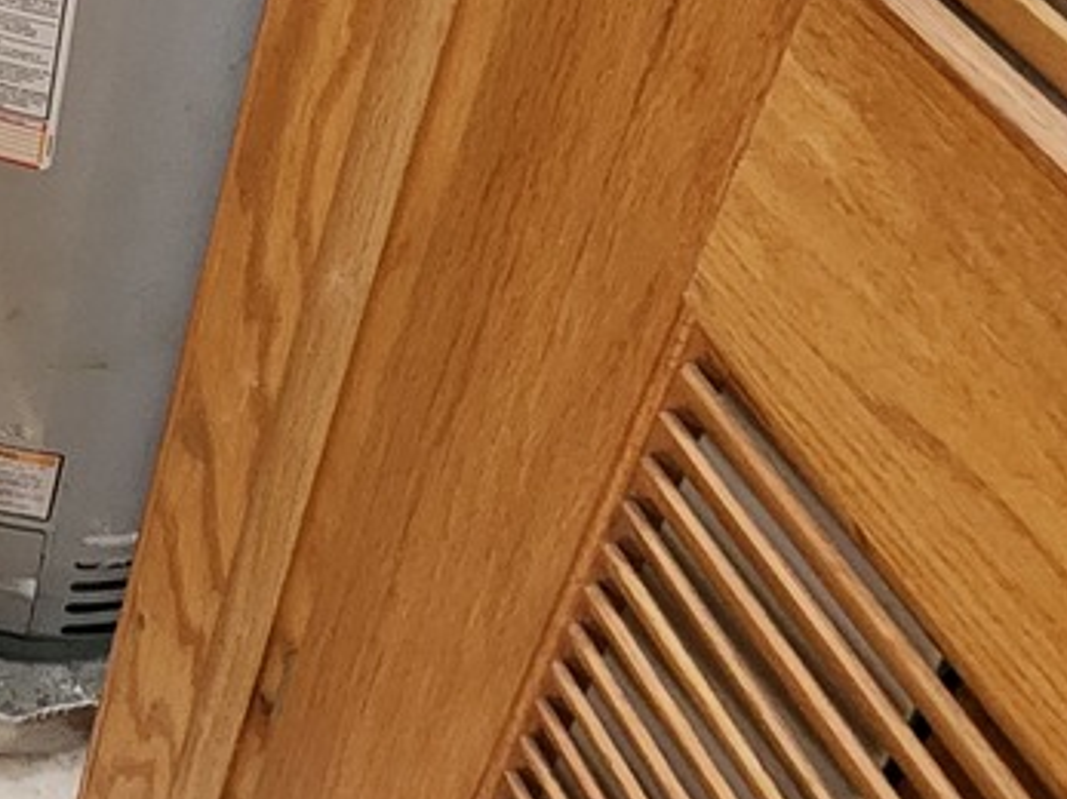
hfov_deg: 25.2
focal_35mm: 54
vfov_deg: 19.2
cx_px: -603
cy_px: -701
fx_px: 1664
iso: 500
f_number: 2.2
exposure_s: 1/30
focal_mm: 2.2
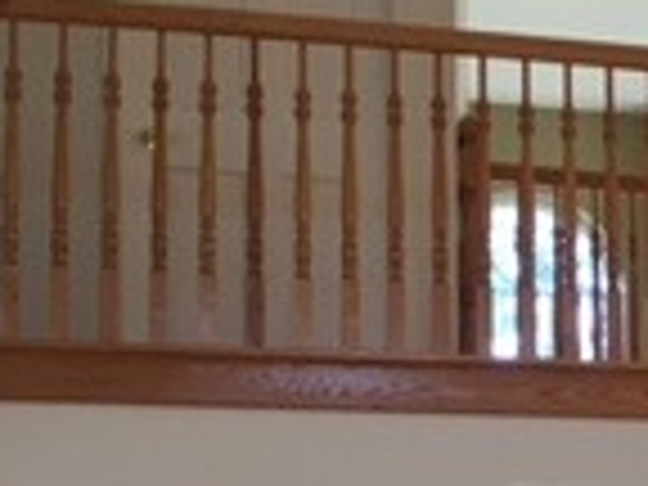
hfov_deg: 13.7
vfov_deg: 11.2
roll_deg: +2.3
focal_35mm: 129
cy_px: 630
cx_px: 1170
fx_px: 2415
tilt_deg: +6.1
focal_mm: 4.15
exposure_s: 1/30
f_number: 2.2
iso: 32
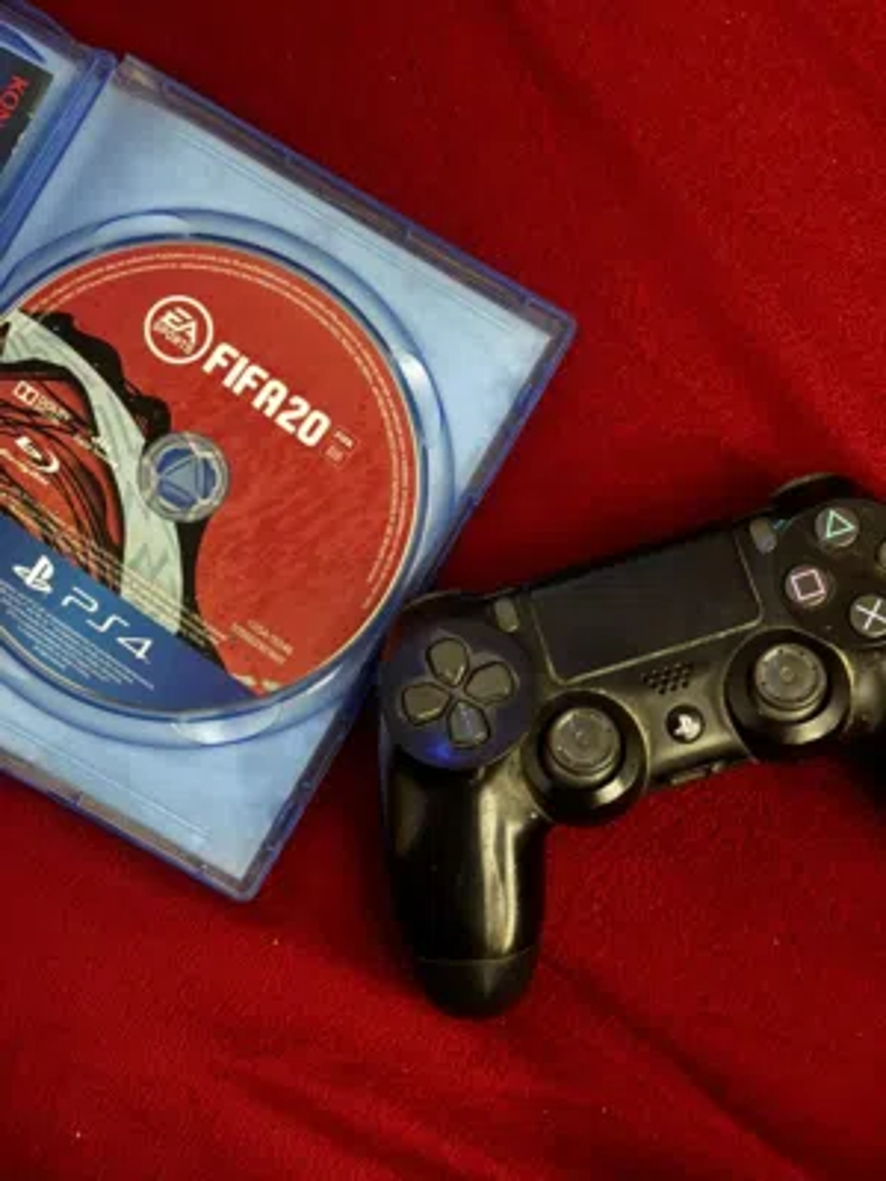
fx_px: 1775
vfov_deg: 36.8
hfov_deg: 28.0
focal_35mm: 52
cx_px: 443
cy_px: 590
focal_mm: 5.96
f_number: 1.6
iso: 500
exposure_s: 1/9
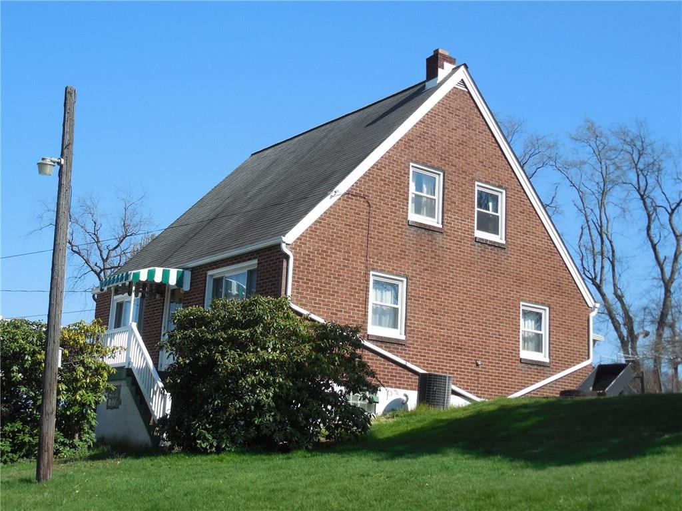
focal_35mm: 48
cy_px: 256
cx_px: 341
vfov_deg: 30.3
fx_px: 946
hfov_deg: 39.7
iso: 125
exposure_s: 1/640
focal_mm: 8.7
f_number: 4
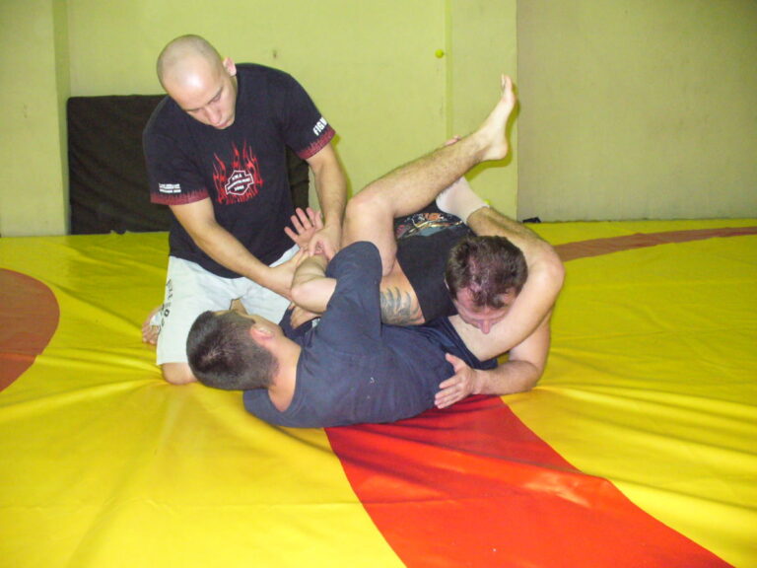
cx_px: 378
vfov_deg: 38.7
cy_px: 284
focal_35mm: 37
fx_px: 809
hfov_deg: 50.1
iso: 400
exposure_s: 1/30
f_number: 2.8
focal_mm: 6.1
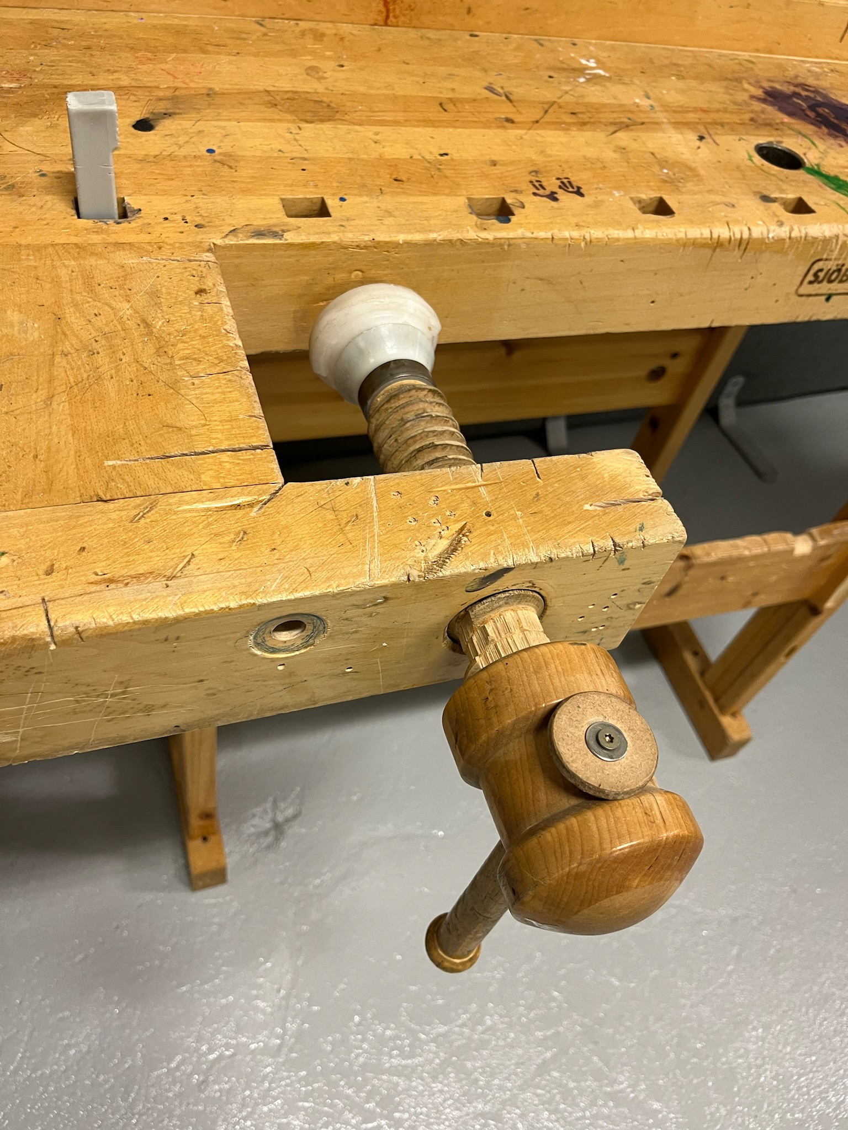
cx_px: 424
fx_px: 849
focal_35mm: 26
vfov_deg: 67.3
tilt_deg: -48.0
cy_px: 565
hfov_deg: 53.1
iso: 100
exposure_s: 1/50
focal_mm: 5.1
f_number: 1.6
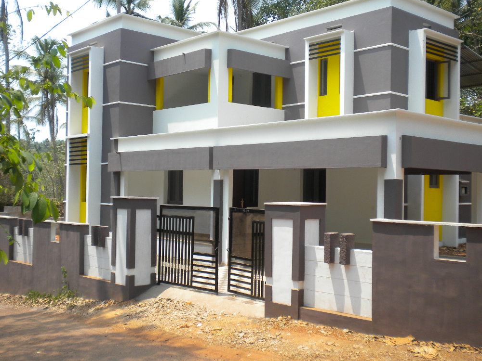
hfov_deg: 44.8
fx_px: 585
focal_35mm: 42
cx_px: 239
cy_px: 180
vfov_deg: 34.3
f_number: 4.9
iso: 113
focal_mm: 7.4
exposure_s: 1/332
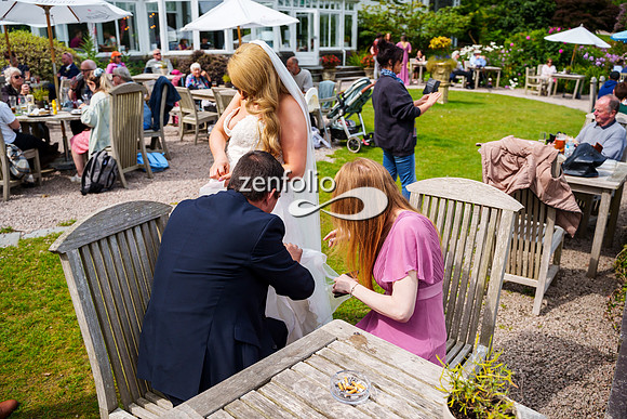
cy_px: 210
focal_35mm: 29
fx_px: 505
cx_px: 314
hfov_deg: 63.6
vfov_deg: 45.0
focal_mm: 29
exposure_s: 1/4000
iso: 320
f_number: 3.5
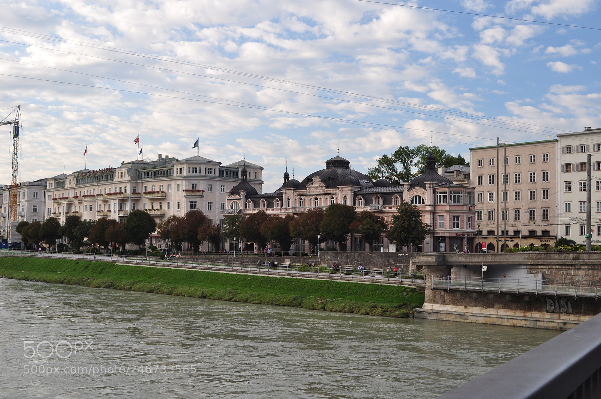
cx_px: 300
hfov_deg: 45.0
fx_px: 725
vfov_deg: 30.8
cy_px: 200
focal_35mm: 44
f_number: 8
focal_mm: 29
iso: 320
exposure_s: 1/60
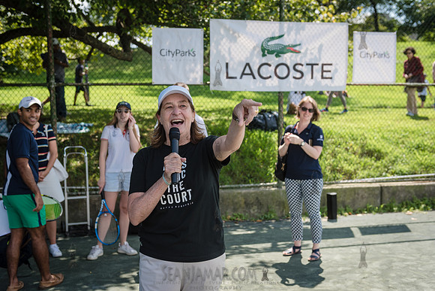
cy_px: 146
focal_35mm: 48
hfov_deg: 41.1
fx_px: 580
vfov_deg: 28.1
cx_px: 218
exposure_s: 1/800
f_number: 4
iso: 200
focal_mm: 48
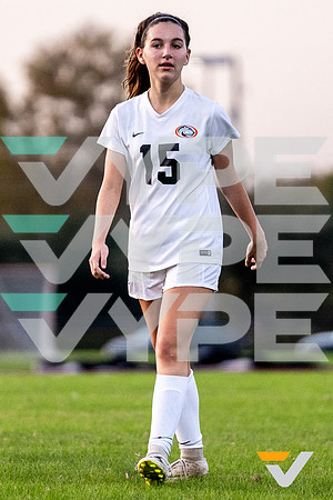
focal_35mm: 497
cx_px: 162
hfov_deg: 2.8
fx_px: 6897
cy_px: 182
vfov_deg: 4.1
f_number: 2.8
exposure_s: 1/1600
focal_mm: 200
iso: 1250
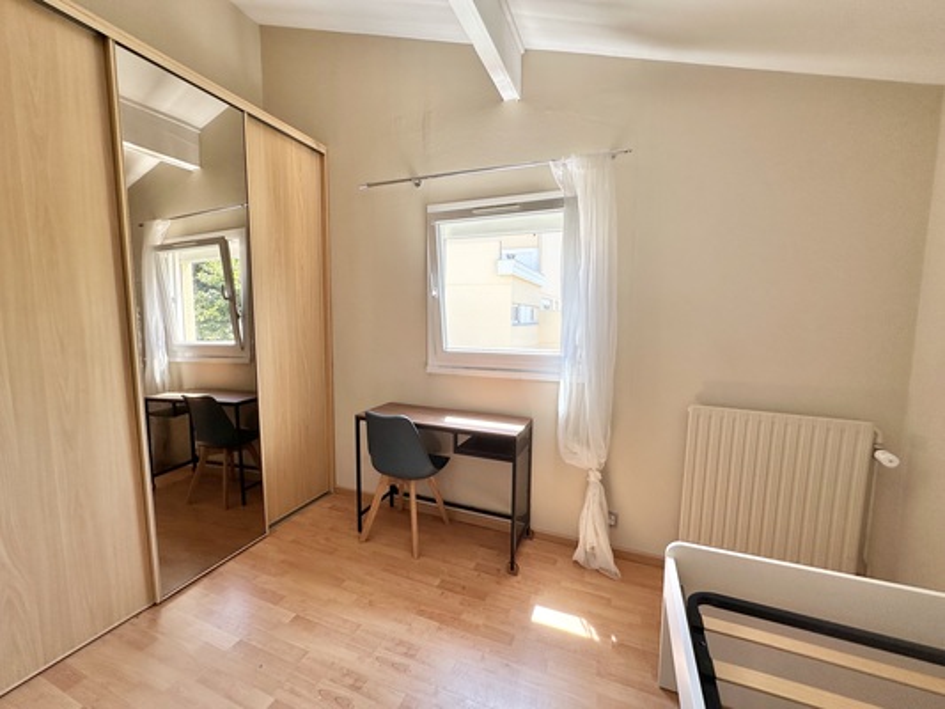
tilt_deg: -4.5
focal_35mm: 14
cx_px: 472
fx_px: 382
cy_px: 354
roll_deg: -0.6
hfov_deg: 102.1
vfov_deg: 85.7
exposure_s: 1/111
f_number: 2.2
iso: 40
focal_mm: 2.22
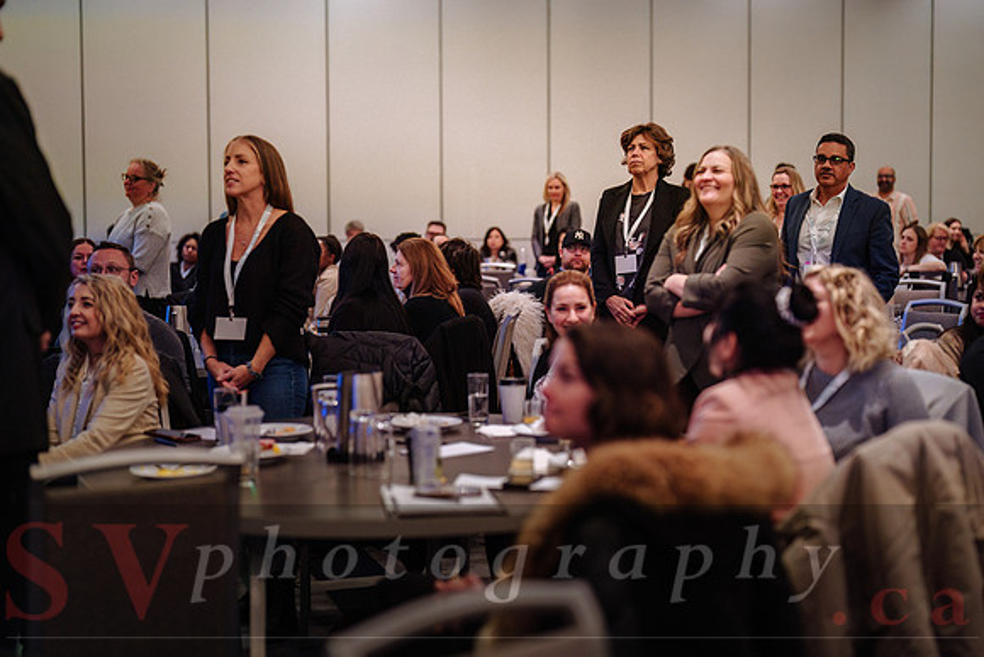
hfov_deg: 35.6
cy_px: 303
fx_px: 1530
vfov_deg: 24.2
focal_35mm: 56
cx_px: 543
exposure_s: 1/500
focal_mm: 50
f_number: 1.4
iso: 2500
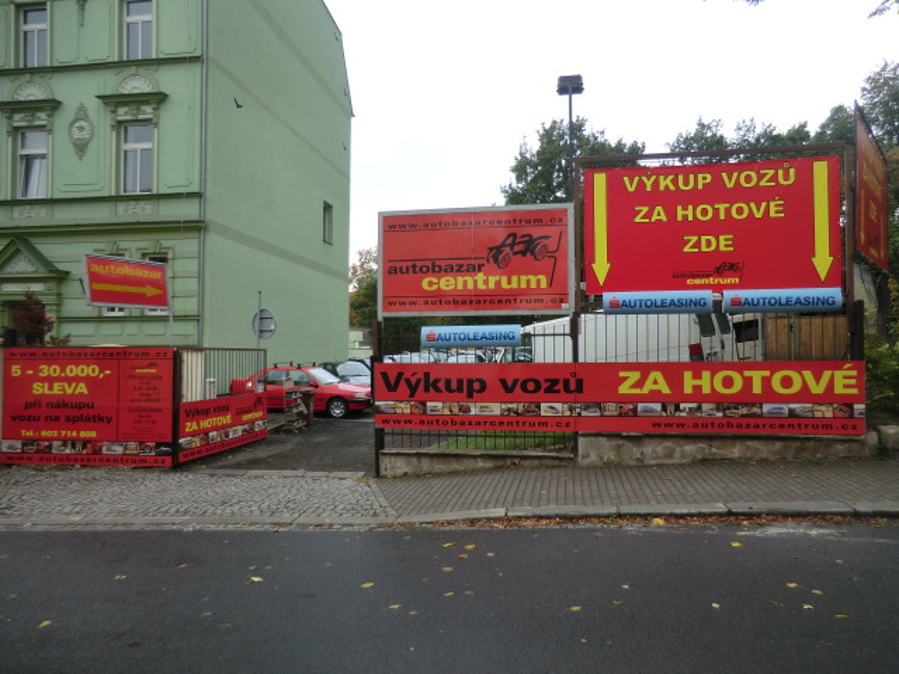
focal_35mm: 24
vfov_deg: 56.8
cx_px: 450
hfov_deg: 71.6
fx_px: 623
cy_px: 337
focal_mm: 4.3
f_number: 3.2
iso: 64
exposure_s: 1/200
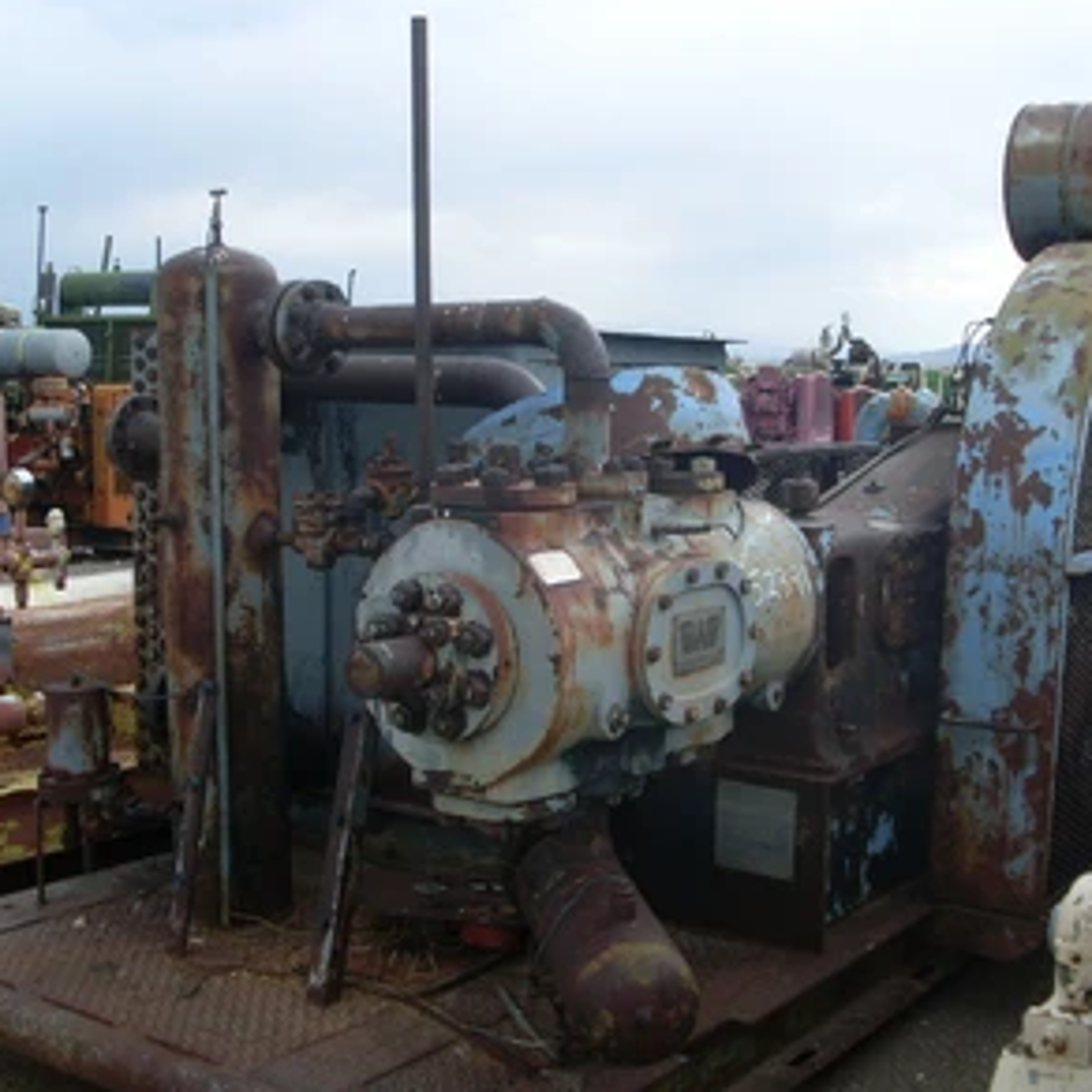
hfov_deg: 36.5
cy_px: 539
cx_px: 711
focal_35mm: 46
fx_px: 1642
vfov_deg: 36.8
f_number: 7.7
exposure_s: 1/90
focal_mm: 6.3
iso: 80
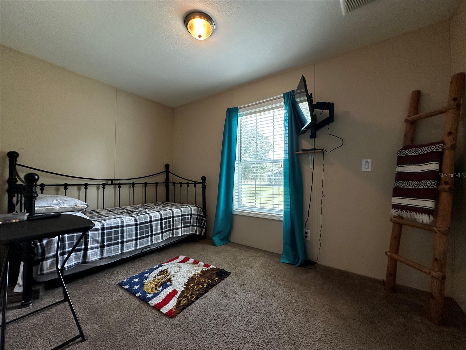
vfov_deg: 85.7
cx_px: 233
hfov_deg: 102.1
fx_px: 188
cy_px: 175
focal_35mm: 14
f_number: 2.2
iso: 160
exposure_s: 1/120
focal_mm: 2.22
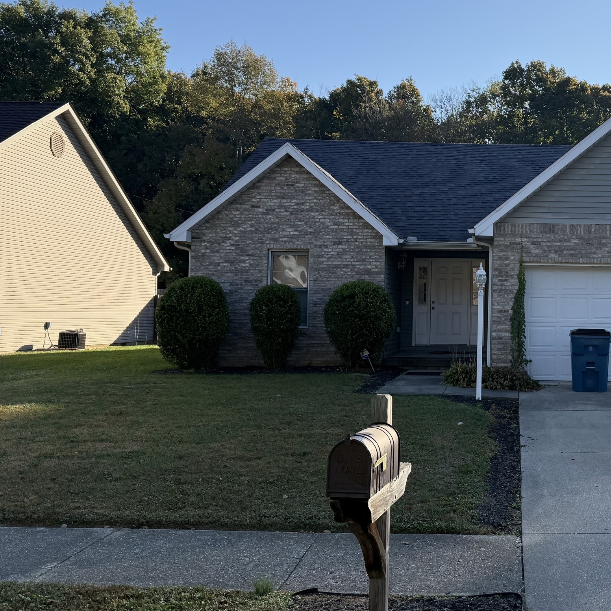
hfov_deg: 38.0
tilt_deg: +3.4
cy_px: 274
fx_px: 839
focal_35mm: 42
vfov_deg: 40.0
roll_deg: -0.3
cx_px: 522
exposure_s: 1/3584
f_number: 1.78
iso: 100
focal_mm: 6.76
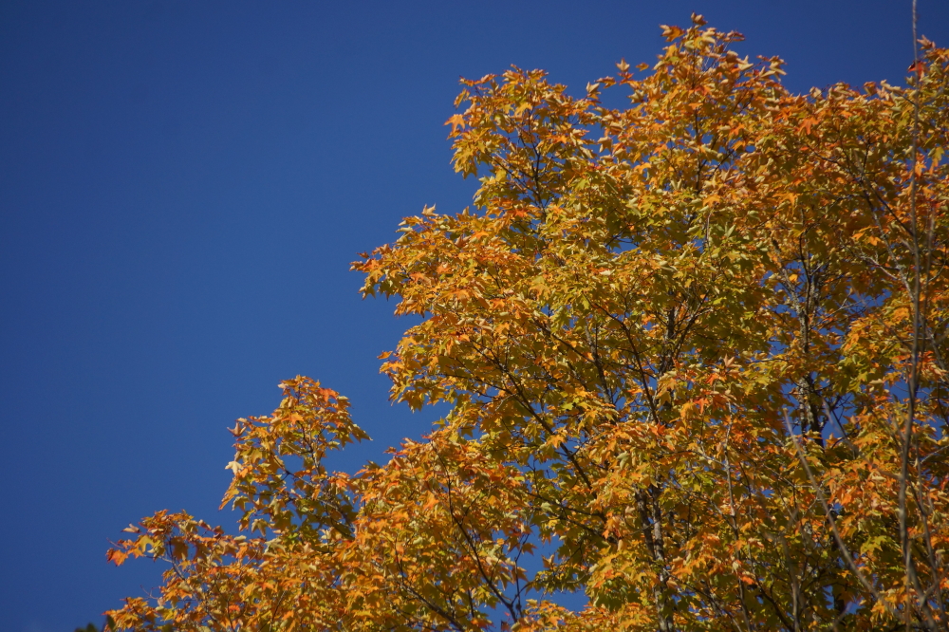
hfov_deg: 6.0
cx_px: 474
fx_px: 9091
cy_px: 316
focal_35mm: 345
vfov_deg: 4.0
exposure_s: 1/400
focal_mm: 230
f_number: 6.3
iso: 250
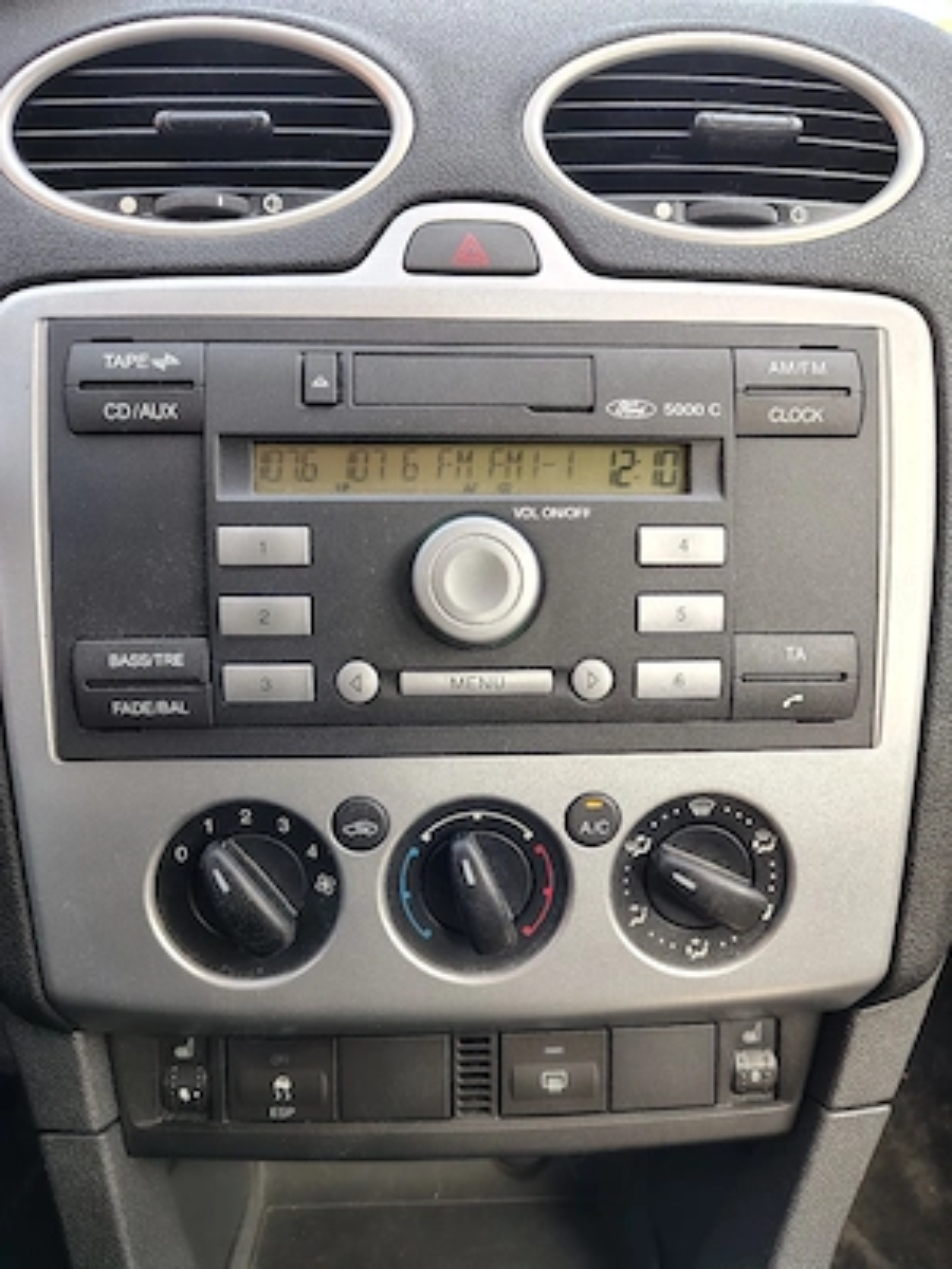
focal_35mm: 24
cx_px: 476
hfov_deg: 56.8
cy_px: 634
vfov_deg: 71.6
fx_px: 880
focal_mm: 5.56
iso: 243
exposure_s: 1/100
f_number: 1.8
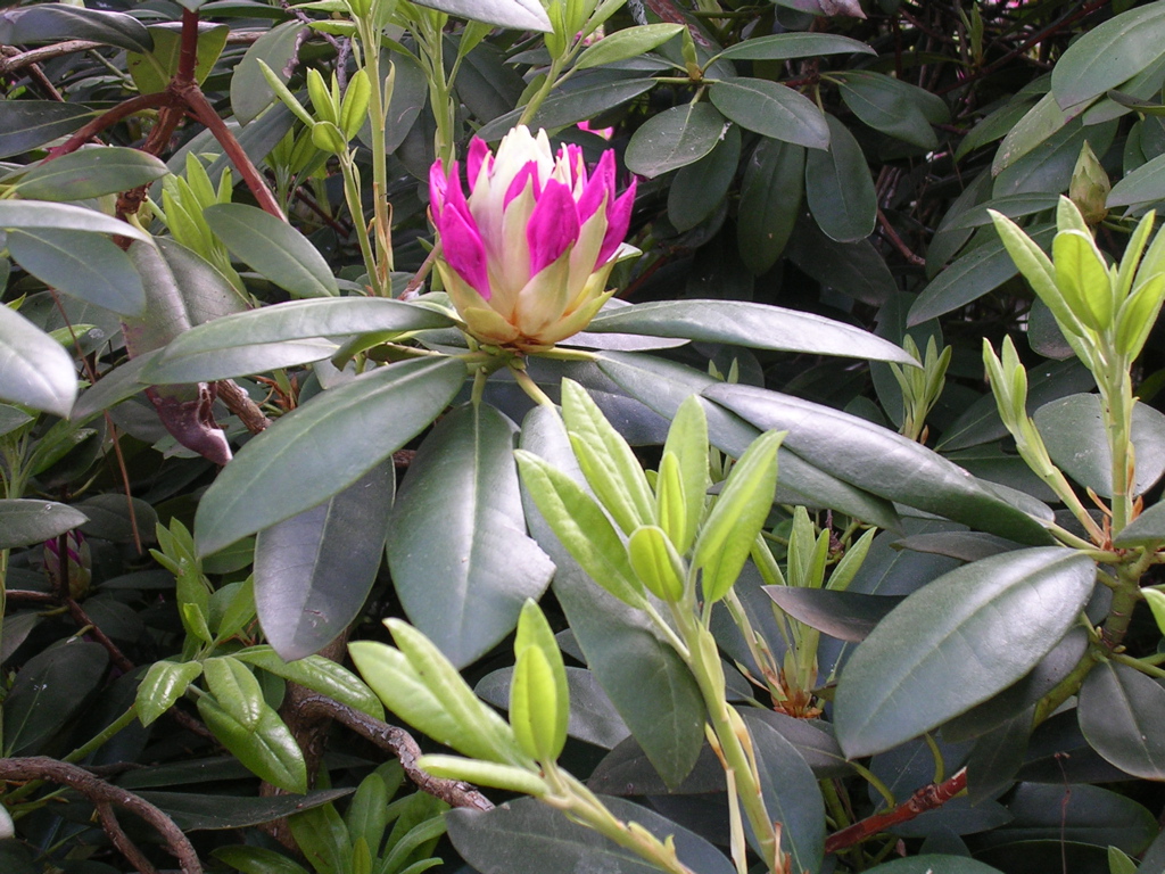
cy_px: 437
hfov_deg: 24.1
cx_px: 582
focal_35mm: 81
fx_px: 2726
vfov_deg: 18.2
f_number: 4
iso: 50
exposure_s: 1/22.3
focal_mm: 12.3
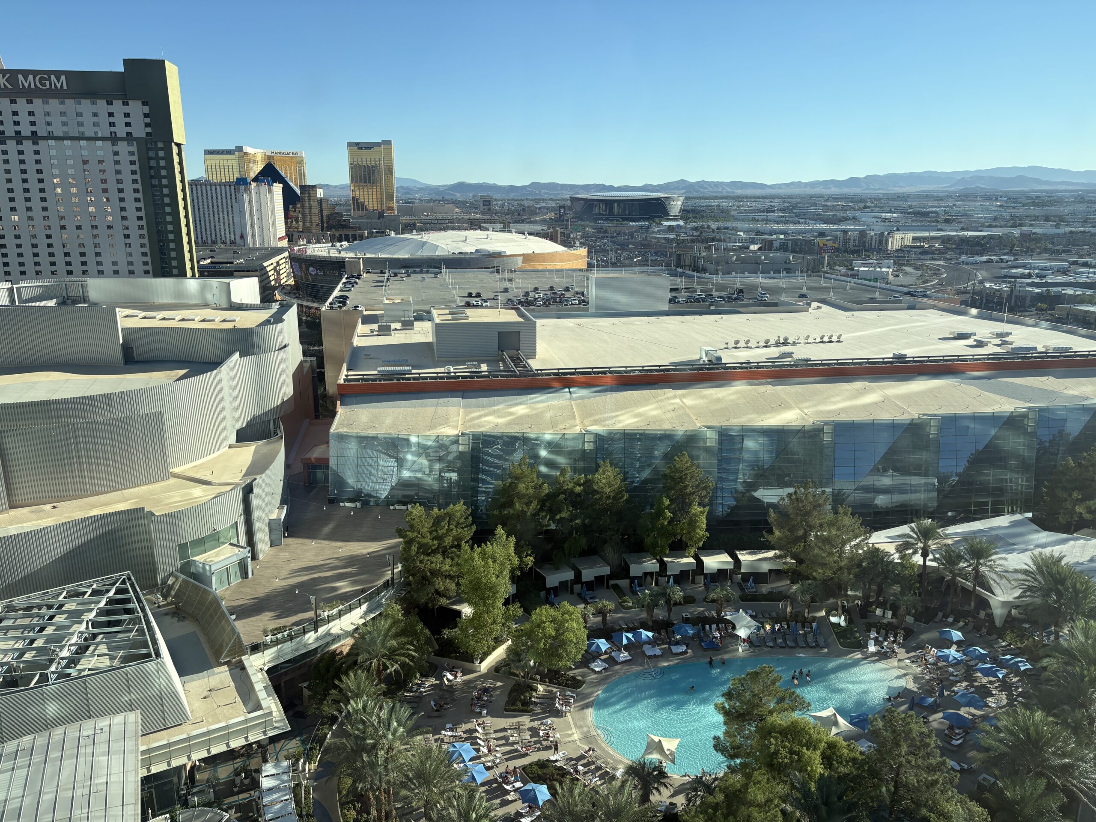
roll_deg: +0.8
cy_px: 411
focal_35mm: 26
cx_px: 548
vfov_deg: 53.1
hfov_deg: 67.3
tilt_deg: -14.2
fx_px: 823
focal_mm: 5.96
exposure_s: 1/1048
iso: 50
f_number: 1.6
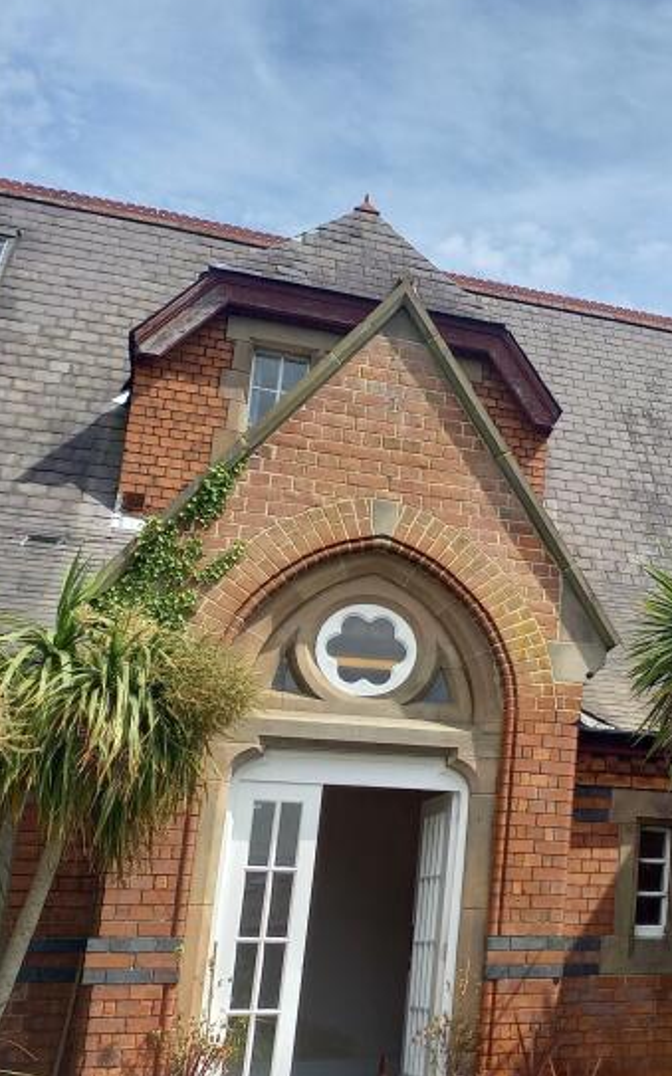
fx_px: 1466
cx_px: 963
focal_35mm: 50
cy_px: 602
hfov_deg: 22.1
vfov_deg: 40.2
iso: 50
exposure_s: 1/921
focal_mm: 4.65
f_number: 1.8
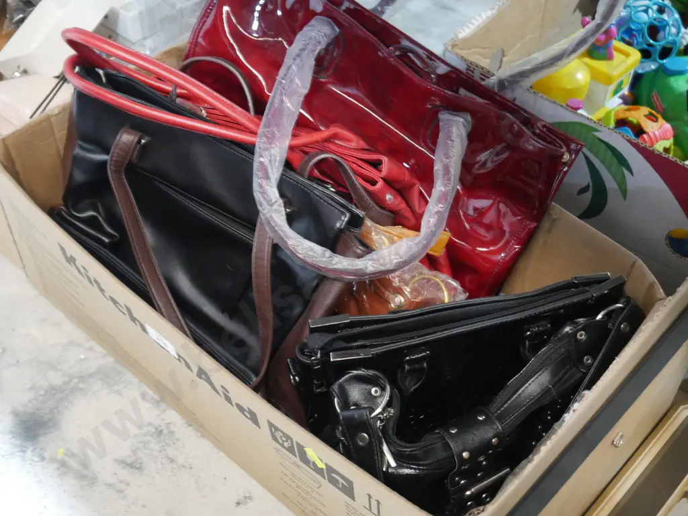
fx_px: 915
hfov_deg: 41.2
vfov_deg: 31.5
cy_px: 258
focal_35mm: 46
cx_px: 344
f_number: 5.1
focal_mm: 23
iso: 3200
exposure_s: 1/25
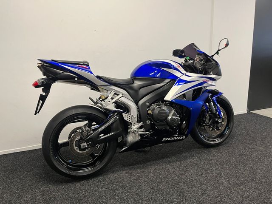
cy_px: 102
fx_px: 204
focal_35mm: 26
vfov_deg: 53.1
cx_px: 136
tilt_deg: -13.4
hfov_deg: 67.3
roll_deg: +3.2
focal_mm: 5.1
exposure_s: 1/50
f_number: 1.6
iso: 100
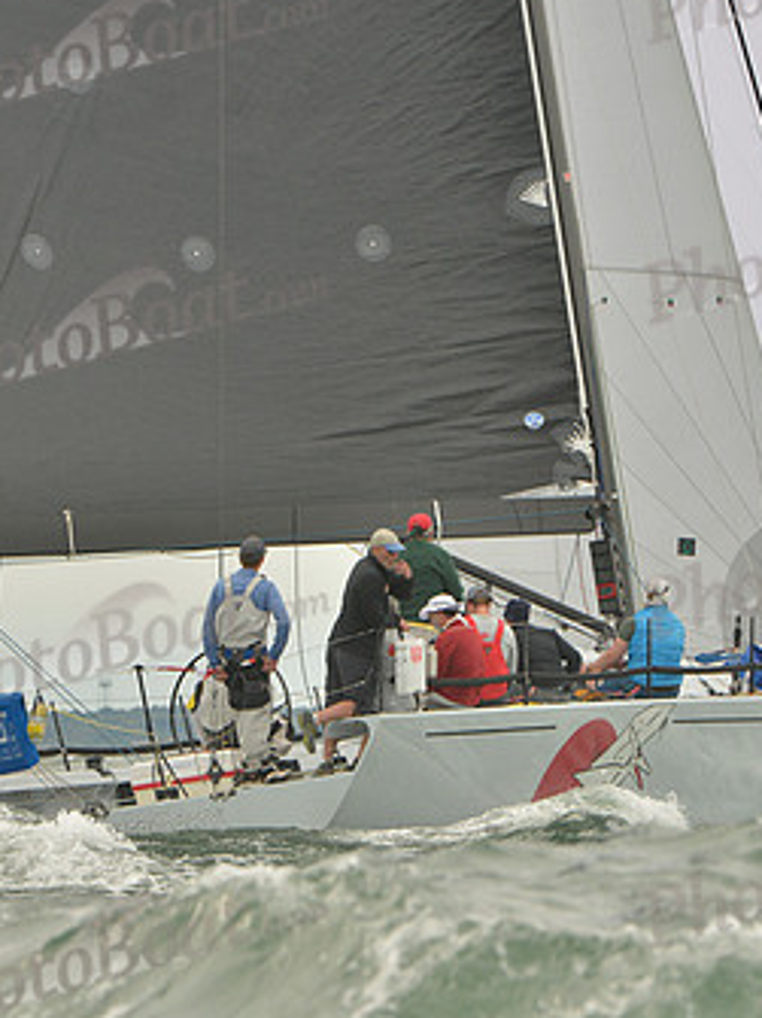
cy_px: 445
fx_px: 9046
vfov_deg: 6.4
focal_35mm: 308
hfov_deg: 4.8
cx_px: 489
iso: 400
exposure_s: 1/1250
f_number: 7.1
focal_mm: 185
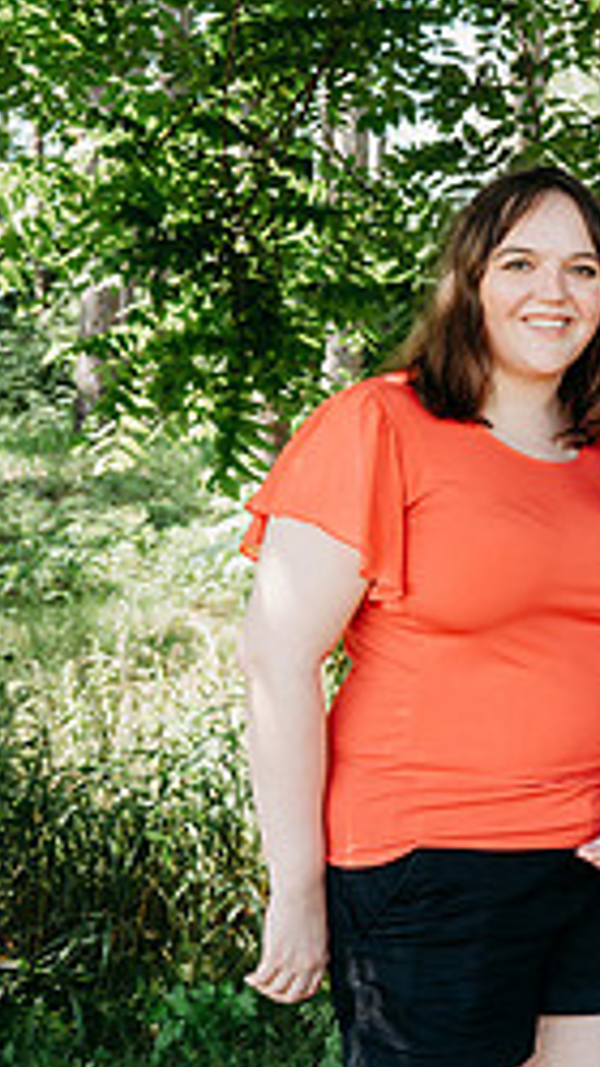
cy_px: 463
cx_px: 1050
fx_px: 2037
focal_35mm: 72
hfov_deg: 14.8
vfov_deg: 29.3
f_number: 4.5
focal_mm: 29.5
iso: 200
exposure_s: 1/200
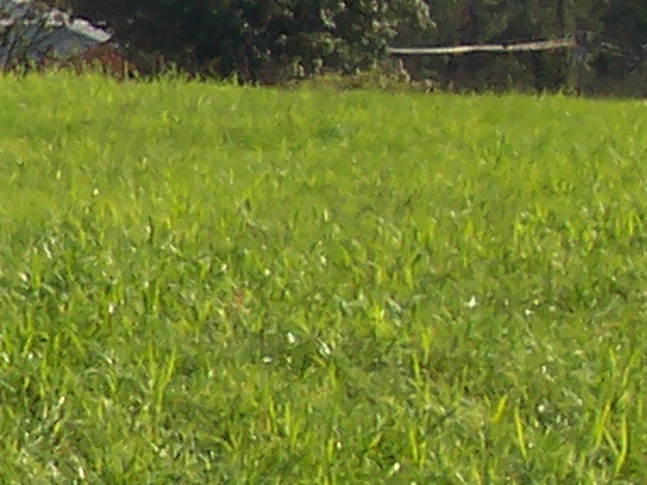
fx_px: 3680
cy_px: 419
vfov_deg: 7.5
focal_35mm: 197
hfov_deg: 9.2
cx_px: -805
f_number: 5.6
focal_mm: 5.6
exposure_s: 1/500
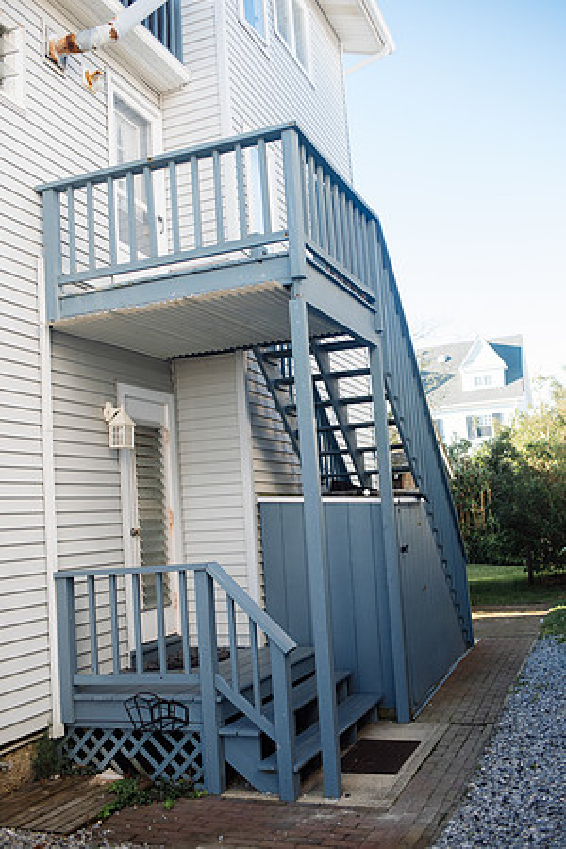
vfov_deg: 54.4
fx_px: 825
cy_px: 424
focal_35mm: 35
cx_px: 283
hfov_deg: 37.9
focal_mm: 35
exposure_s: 1/1250
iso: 640
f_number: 2.8
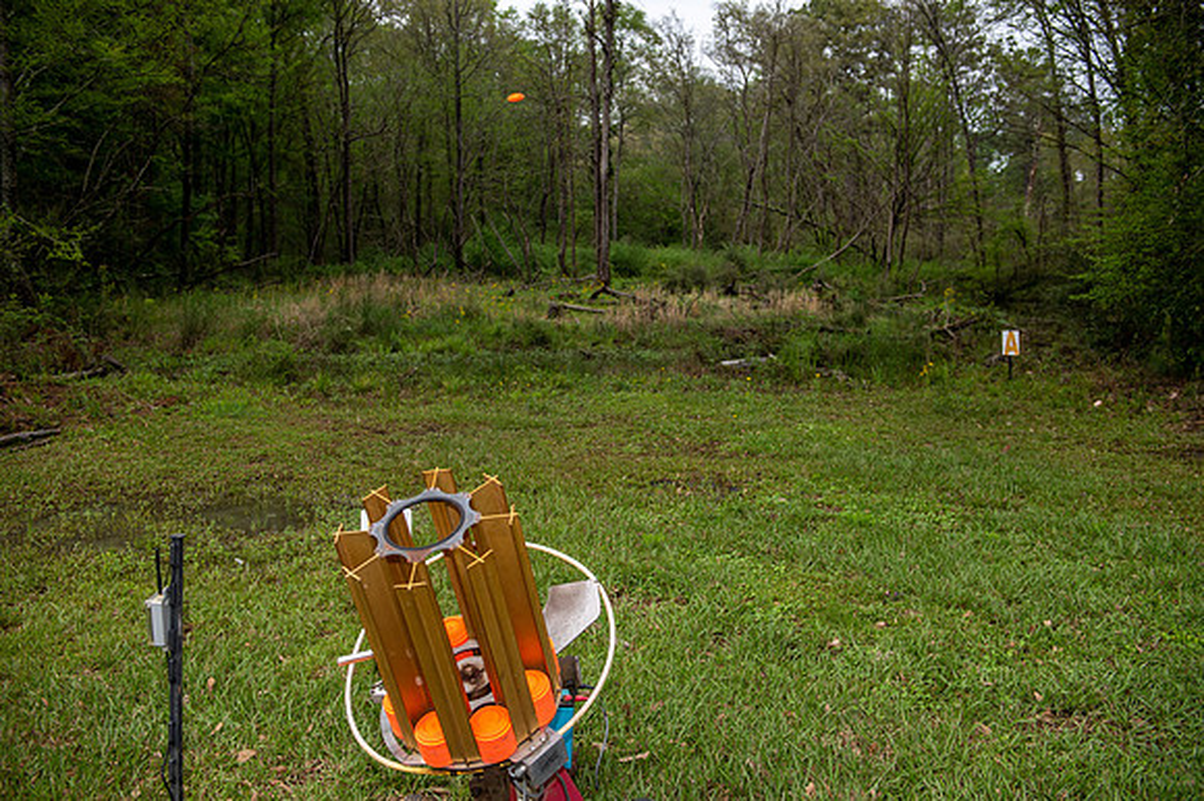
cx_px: 602
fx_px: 1170
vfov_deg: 37.8
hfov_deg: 54.5
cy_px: 400
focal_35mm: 35
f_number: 4
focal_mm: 35
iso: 125
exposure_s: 1/1000
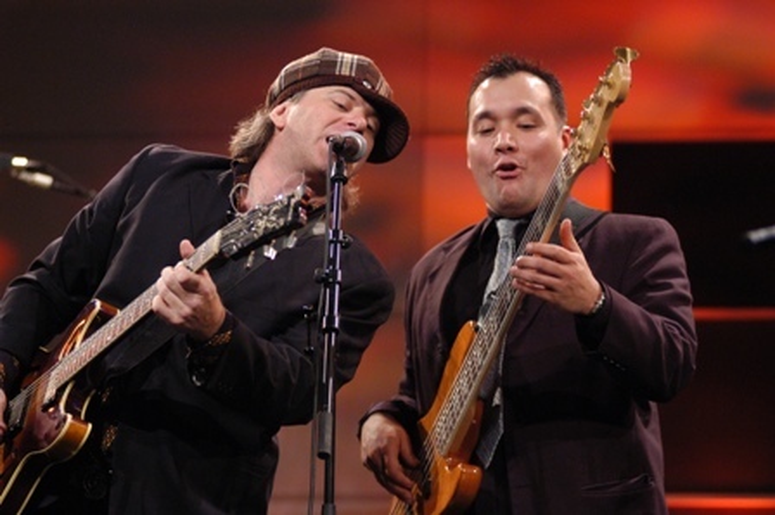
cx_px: 388
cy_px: 258
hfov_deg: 12.2
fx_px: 3614
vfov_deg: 8.2
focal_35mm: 168
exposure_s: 1/100
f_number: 2.8
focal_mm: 112
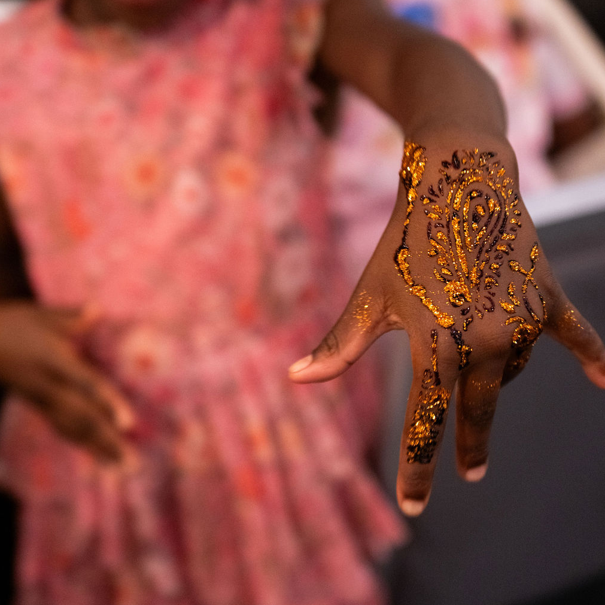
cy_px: 283
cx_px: 306
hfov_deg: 27.7
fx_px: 1226
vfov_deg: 27.7
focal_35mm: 62
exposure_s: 1/80
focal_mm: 48
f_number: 2.8
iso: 1600
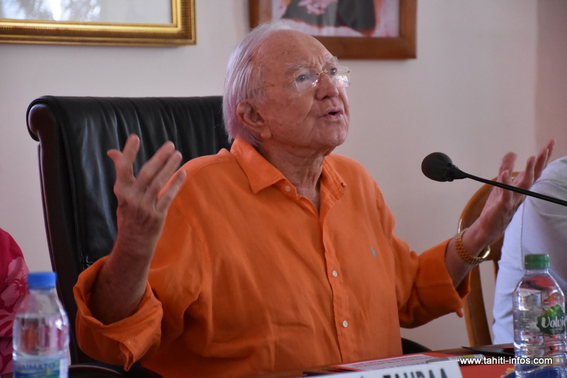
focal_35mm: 128
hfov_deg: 16.1
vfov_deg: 10.8
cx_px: 284
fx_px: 2009
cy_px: 189
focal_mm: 85
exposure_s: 1/100
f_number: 5.3
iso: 5000
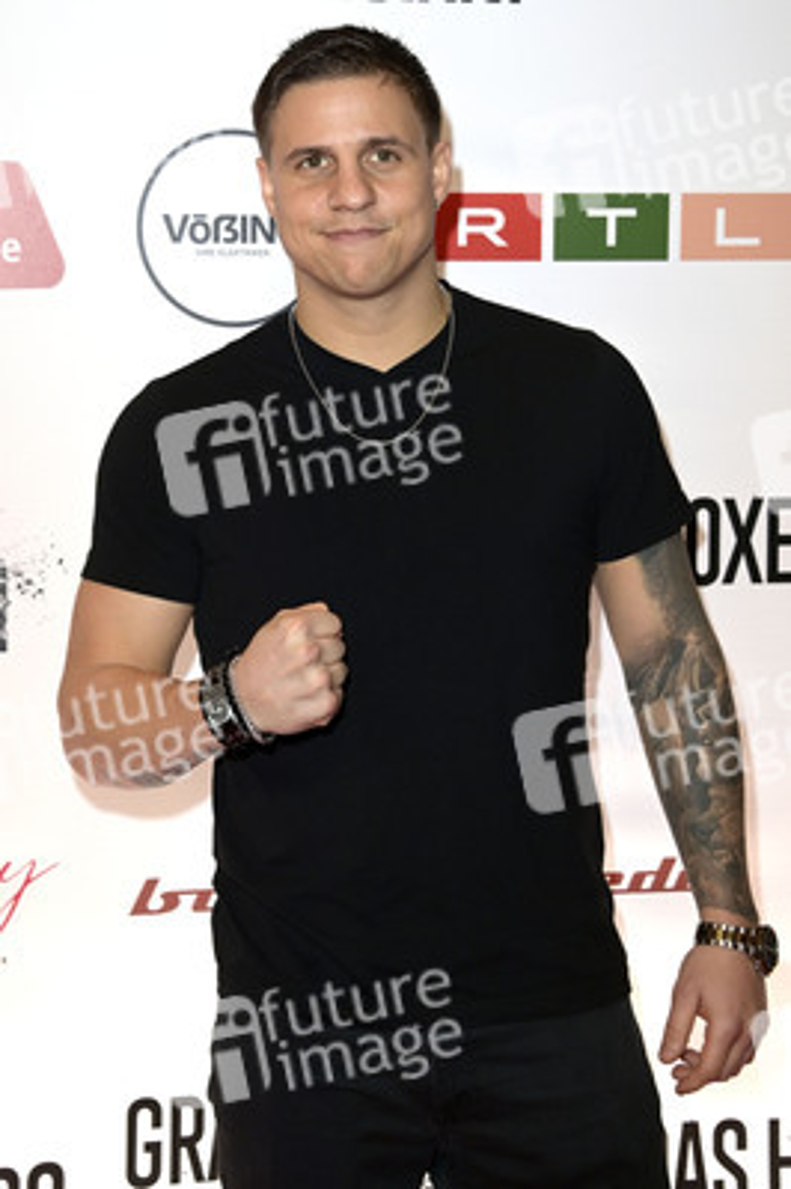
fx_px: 2146
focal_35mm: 65
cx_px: 396
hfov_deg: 20.9
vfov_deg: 31.0
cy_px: 594
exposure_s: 1/125
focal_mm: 65
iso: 500
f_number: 5.6
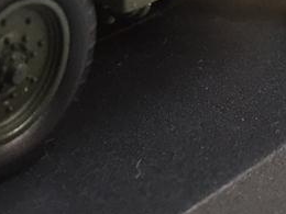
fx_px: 942
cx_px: -65
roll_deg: -2.7
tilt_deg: -18.9
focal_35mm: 114
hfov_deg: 16.5
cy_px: -134
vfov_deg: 12.2
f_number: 2.2
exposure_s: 1/33
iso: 32
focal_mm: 4.15
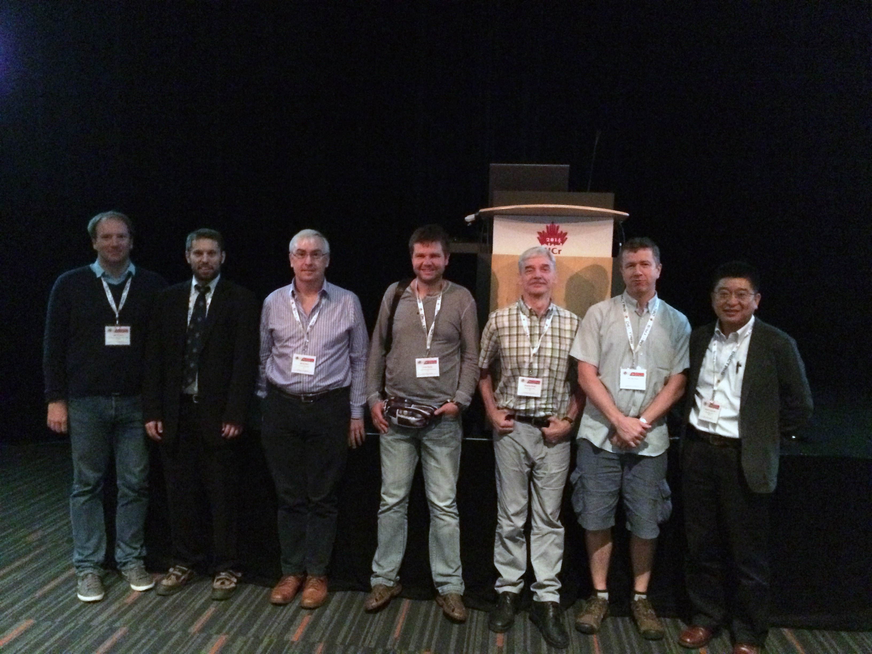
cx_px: 436
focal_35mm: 30
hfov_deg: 60.0
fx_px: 756
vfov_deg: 46.8
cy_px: 327
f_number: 2.2
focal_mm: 4.12
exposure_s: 1/15
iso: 1250
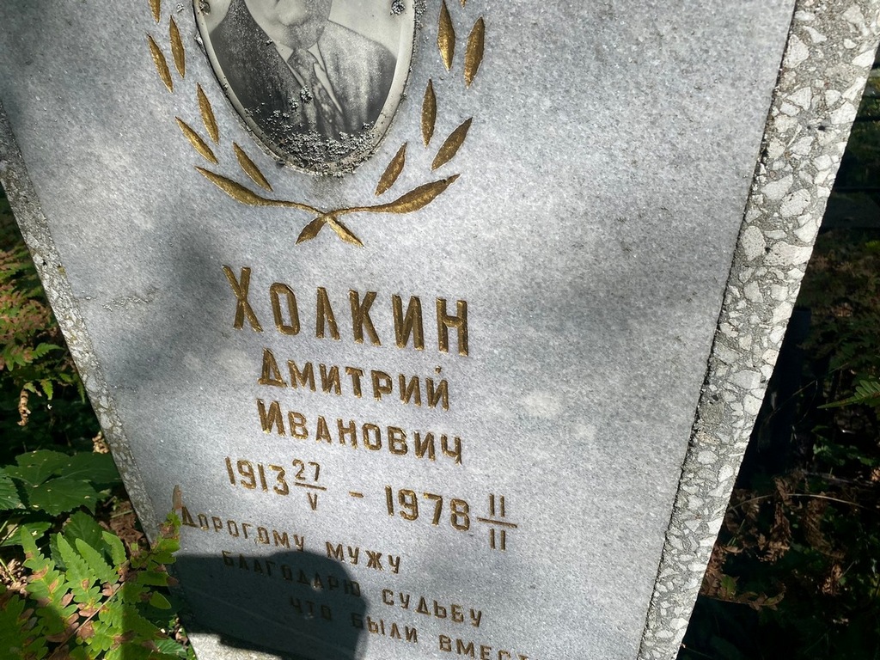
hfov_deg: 67.3
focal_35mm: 26
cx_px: 440
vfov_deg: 53.1
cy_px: 330
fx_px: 661
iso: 32
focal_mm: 4.25
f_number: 1.8
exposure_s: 1/644
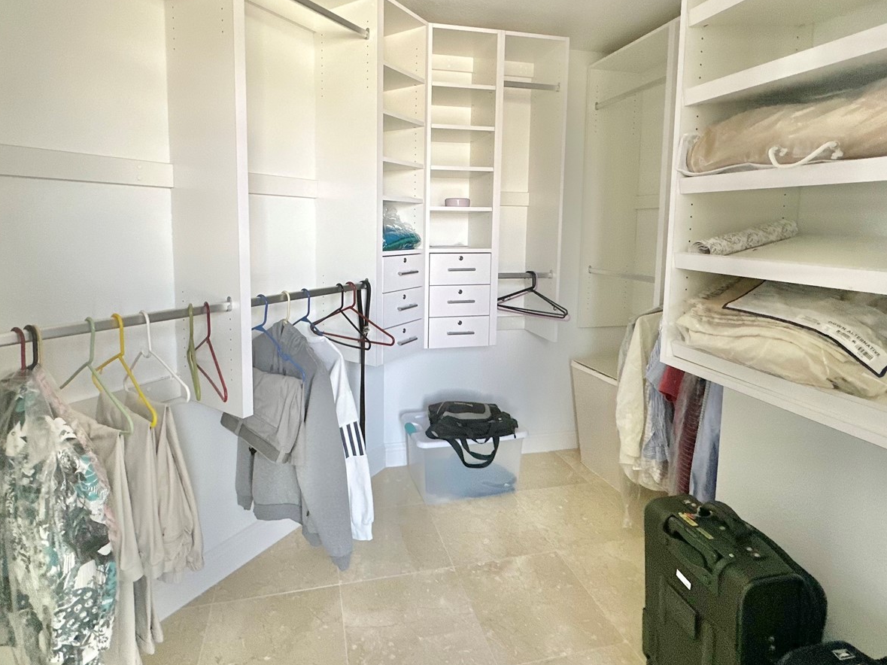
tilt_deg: -6.0
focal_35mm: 19
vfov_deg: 68.1
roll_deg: -0.9
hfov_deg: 84.5
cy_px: 273
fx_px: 487
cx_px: 411
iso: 200
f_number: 2.2
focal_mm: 2.22
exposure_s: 1/60
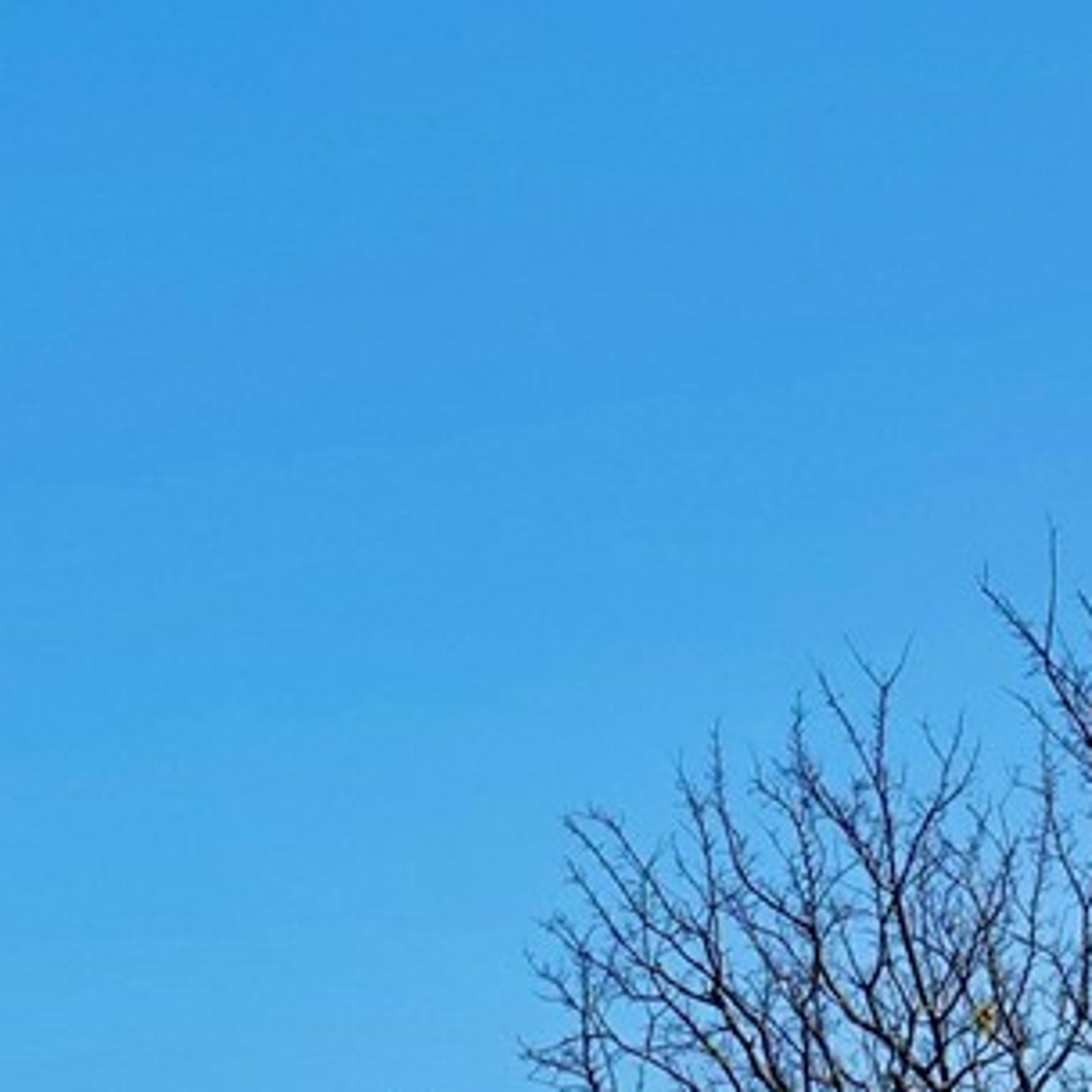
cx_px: 521
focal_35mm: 316
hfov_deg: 5.5
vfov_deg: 5.4
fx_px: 11278
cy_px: 2482
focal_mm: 18.92
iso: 100
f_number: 4
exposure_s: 1/640
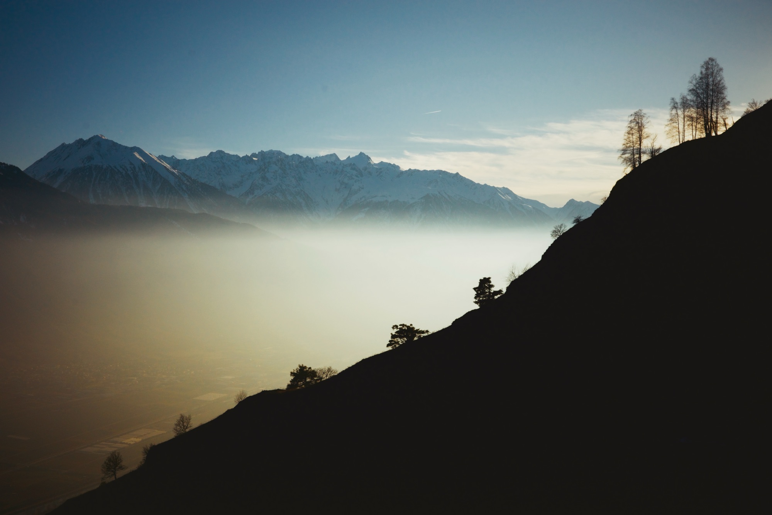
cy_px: 258
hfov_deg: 48.5
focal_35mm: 40
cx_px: 386
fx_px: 858
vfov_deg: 33.4
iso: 800
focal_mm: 26
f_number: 16
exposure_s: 1/800
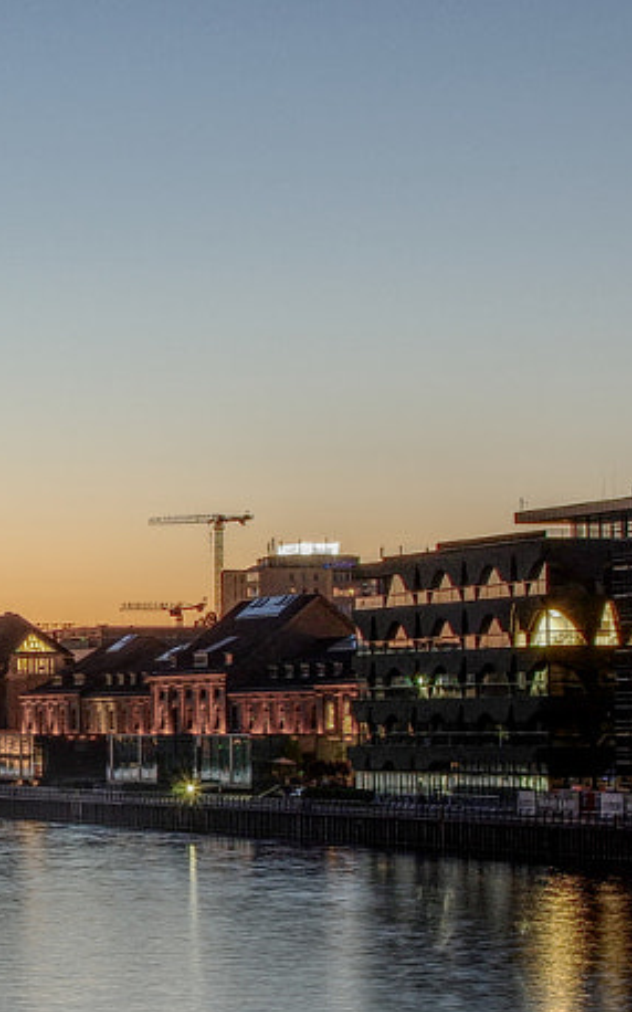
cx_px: -46
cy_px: 640
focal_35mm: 128
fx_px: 3530
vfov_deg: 16.3
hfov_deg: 10.1
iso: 100
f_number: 9
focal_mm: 24
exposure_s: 4
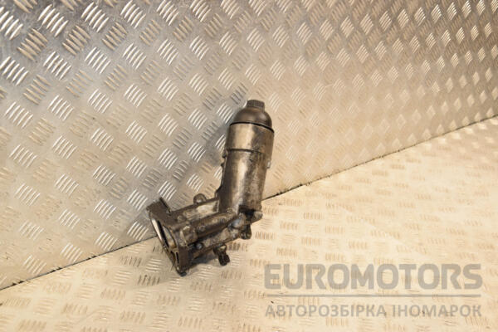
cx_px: 249
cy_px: 166
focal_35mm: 45
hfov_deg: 43.6
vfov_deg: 29.9
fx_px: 622
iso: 800
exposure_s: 1/200
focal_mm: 30
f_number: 6.3
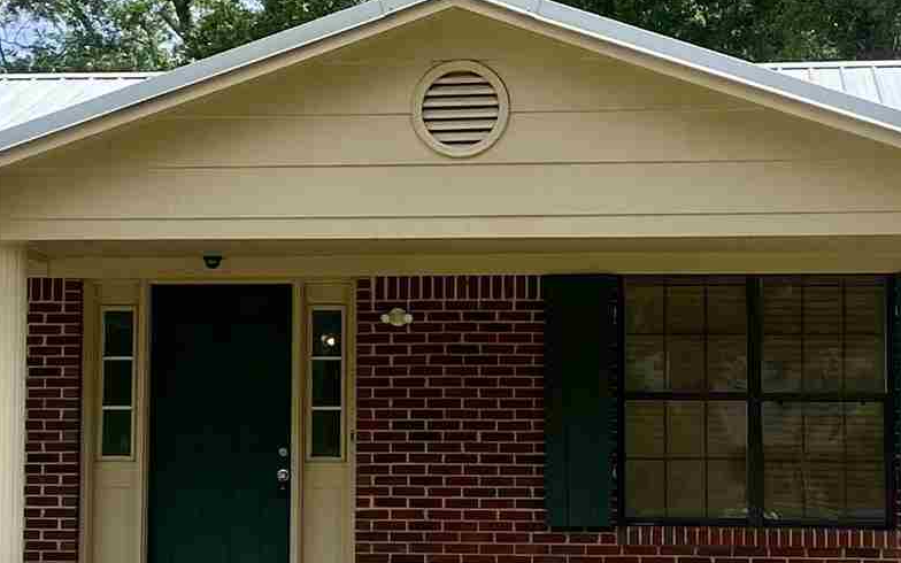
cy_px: 342
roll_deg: -1.0
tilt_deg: +2.8
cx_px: 360
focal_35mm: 108
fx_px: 2652
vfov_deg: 12.1
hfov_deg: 19.3
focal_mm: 4.25
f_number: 1.8
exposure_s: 1/2268
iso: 32
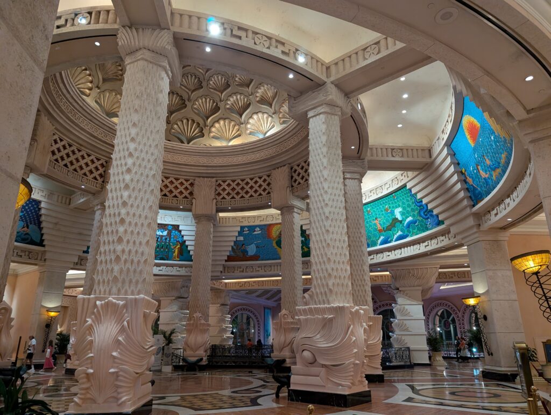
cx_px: 276
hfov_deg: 71.5
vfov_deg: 56.9
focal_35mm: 24
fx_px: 383
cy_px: 208
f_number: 1.68
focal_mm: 6.9
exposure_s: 1/60
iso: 682
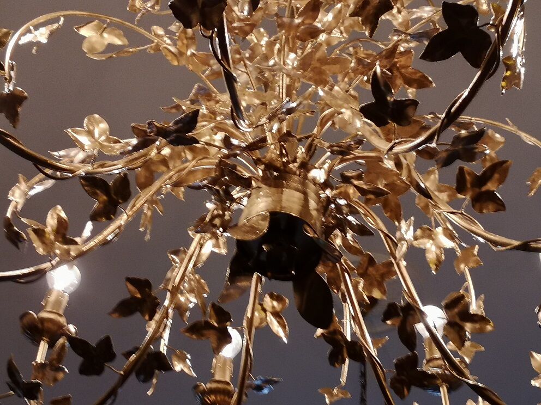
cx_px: 270
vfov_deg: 21.3
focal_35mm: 69
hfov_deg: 28.2
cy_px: 202
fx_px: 1078
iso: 80
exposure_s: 1/50
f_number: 1.8
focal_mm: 3.95
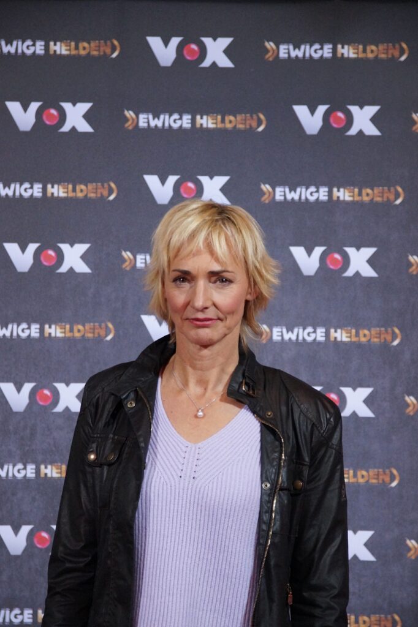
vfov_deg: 15.2
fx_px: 2353
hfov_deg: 10.2
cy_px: 314
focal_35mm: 135
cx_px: 209
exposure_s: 1/160
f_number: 5.6
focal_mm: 90
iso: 2500
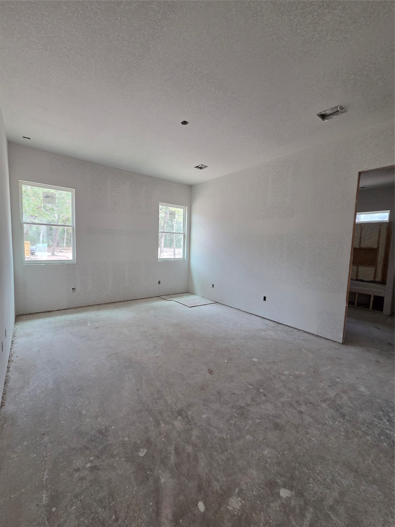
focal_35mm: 13
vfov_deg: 106.2
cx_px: 198
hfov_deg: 89.9
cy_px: 264
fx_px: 198
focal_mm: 2.2
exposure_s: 1/120
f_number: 2.2
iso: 320
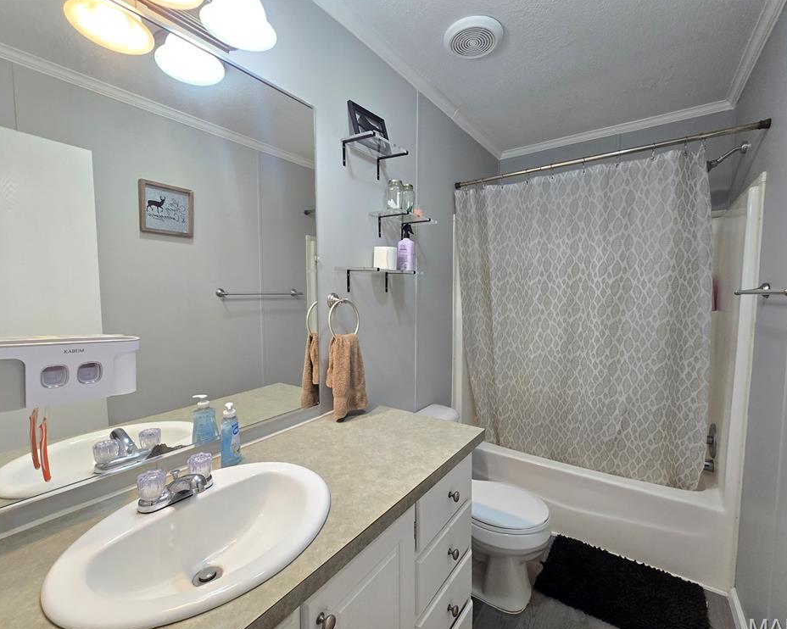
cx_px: 399
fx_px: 326
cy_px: 320
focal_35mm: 14
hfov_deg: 100.7
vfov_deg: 88.0
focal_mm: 2.2
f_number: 2.2
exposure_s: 1/60
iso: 160
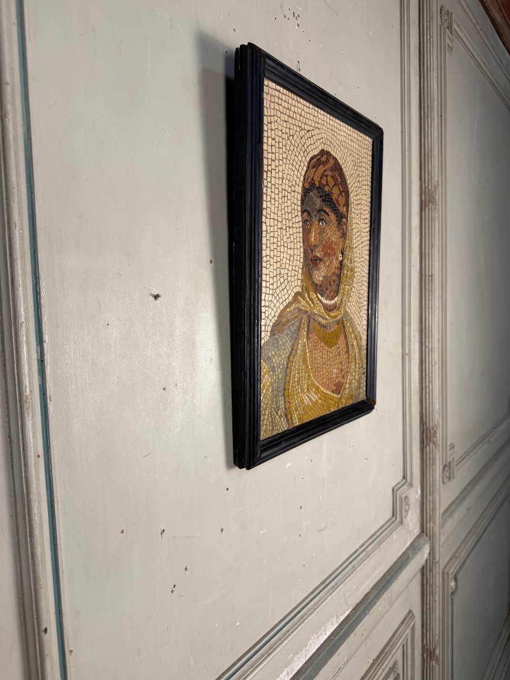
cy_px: 340
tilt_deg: -5.0
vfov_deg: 71.6
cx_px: 255
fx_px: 471
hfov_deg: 56.8
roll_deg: +2.5
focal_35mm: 24
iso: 160
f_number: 1.78
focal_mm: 6.76
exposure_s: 1/100
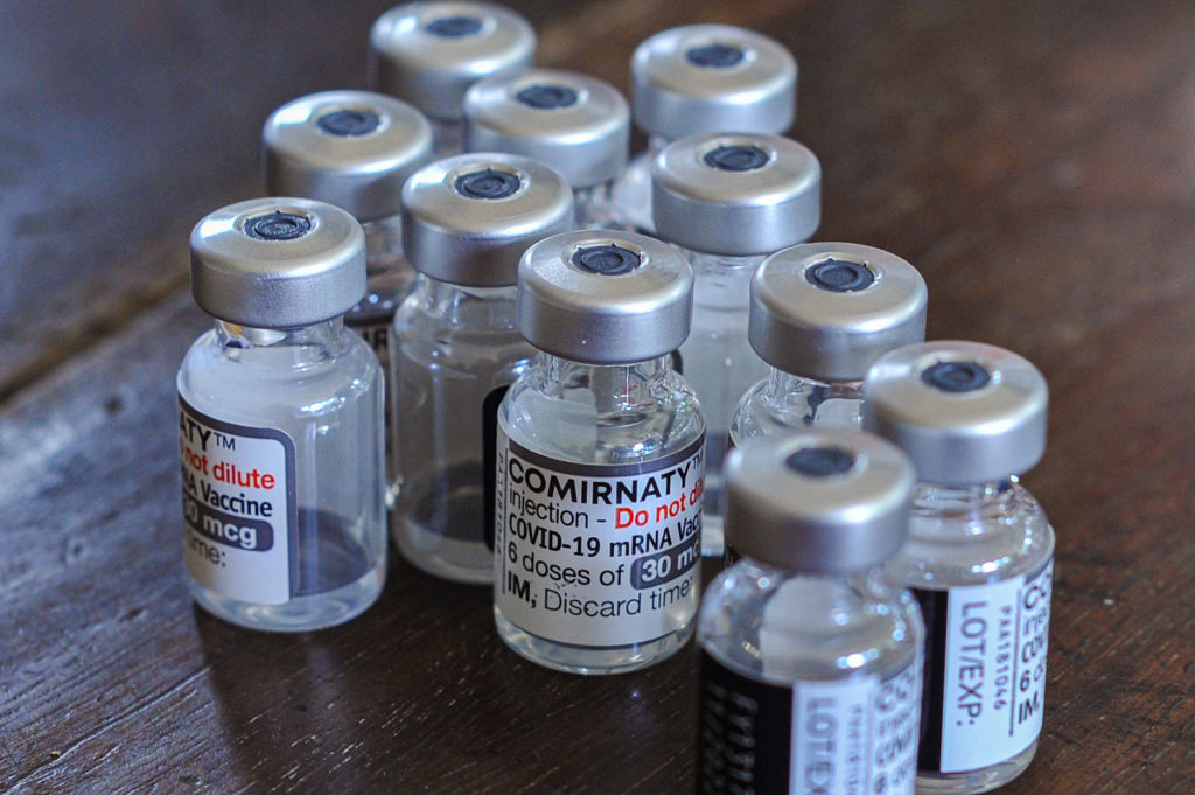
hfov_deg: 39.6
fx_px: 1658
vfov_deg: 26.9
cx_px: 598
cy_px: 398
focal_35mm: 50
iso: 800
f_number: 4
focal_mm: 50
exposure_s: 1/60
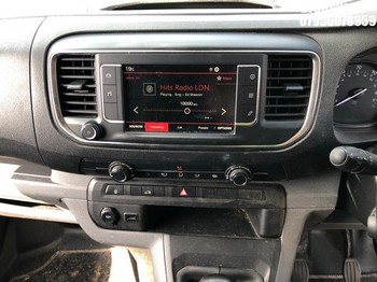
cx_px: 188
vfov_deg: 49.7
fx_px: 305
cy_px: 141
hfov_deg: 63.5
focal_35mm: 28
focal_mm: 4
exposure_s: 1/95
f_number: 1.8
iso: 40
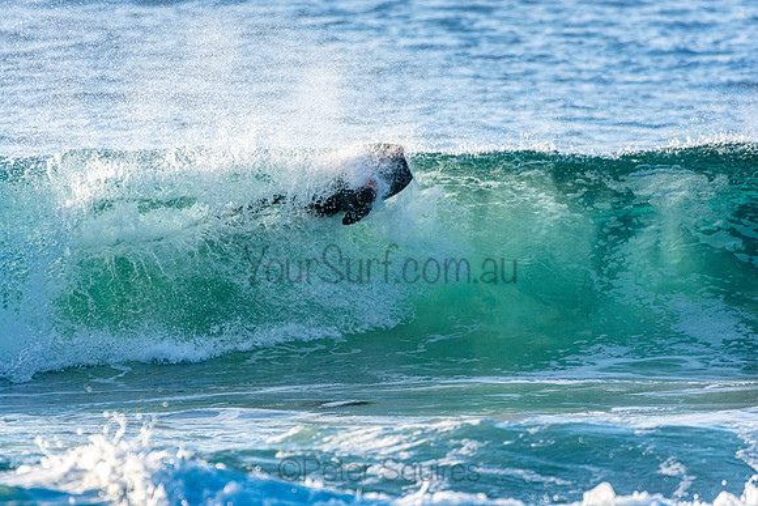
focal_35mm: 750
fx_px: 15795
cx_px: 379
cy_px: 253
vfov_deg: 1.8
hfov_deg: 2.7
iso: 360
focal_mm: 500
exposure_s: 1/1250
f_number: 5.6
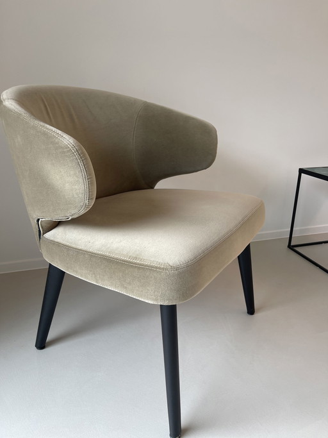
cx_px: 164
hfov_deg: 54.9
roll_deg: +0.6
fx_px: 316
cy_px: 219
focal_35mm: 25
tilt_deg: -20.2
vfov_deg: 69.4
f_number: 1.6
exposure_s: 1/121
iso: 50
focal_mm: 5.1
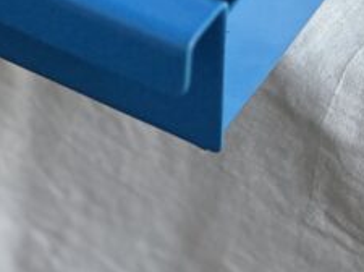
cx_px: 152
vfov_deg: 4.2
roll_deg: +0.4
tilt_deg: -43.5
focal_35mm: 351
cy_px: -293
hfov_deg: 5.7
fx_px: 3685
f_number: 2.8
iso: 200
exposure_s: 1/97
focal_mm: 9
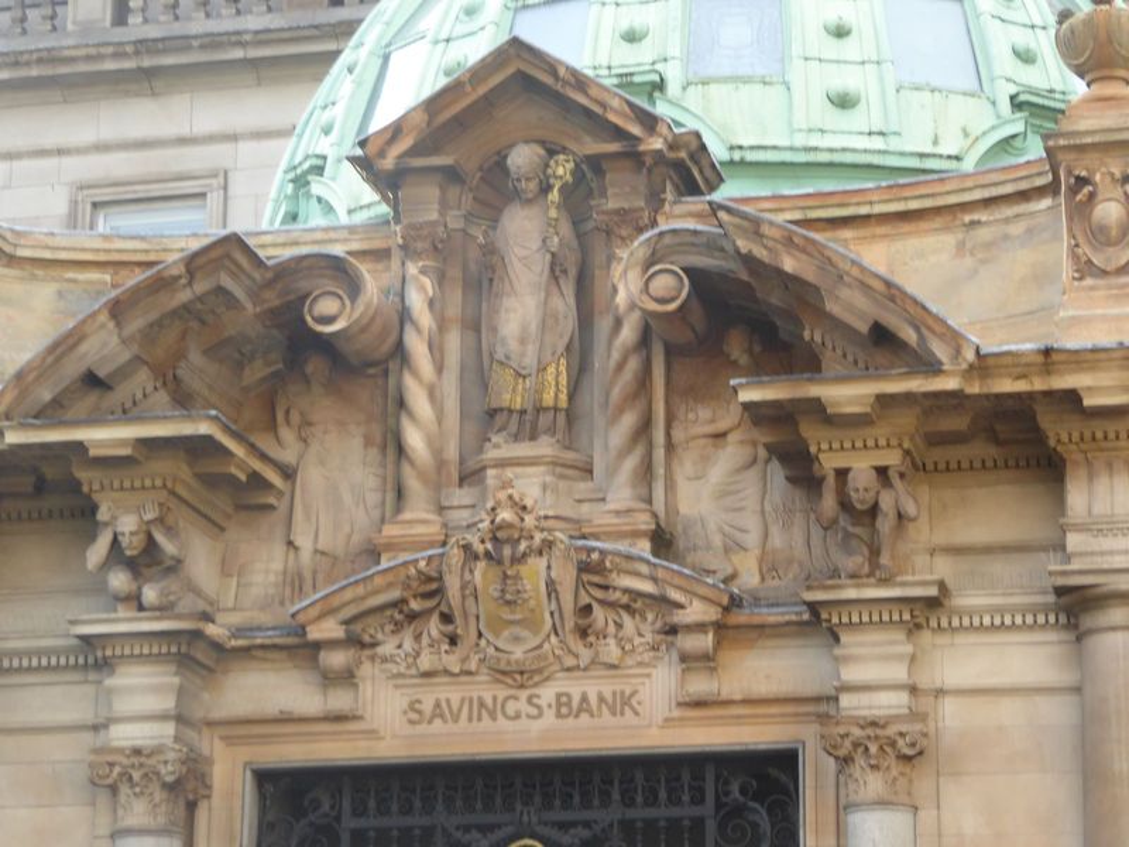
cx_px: 564
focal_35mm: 117
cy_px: 424
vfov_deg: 12.7
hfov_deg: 16.8
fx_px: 3816
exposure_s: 1/60
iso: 160
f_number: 5.1
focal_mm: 19
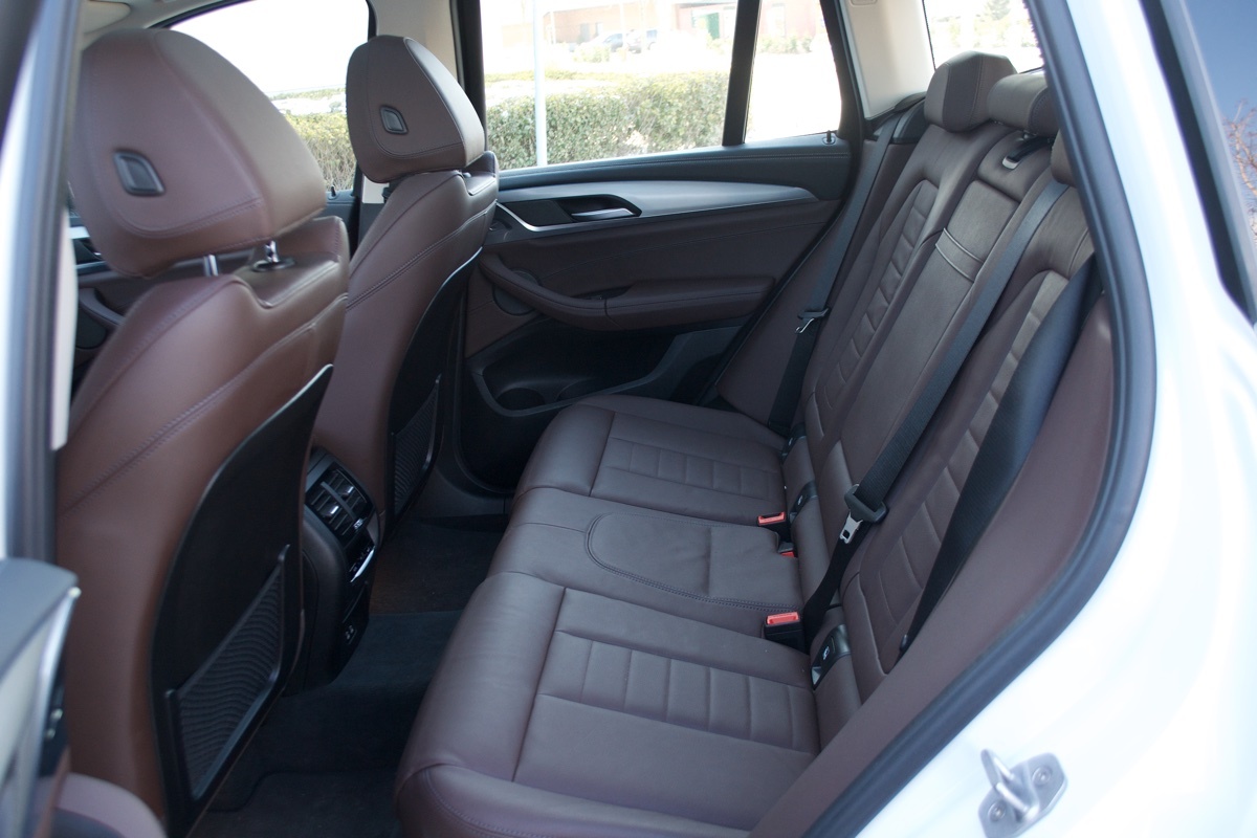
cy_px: 419
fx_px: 1047
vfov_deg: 43.6
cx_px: 628
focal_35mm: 30
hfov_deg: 61.9
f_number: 4.5
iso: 400
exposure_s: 1/80
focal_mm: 20
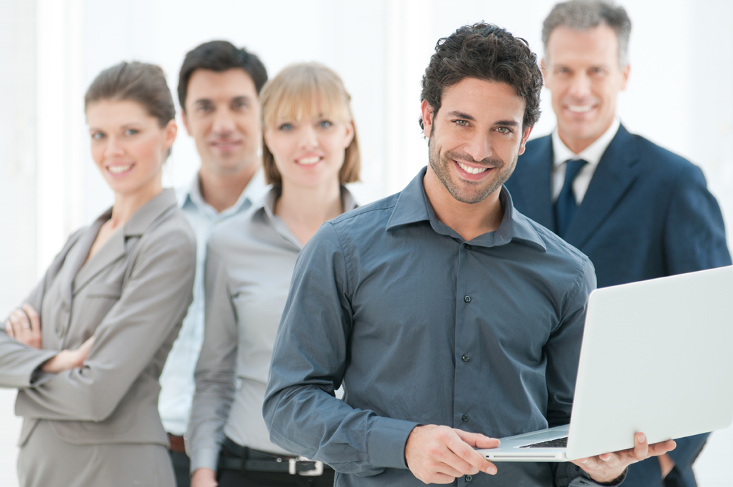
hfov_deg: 8.9
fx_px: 4727
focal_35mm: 232
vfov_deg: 5.9
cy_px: 244
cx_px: 366
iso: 200
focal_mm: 155
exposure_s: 1/80
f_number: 3.5
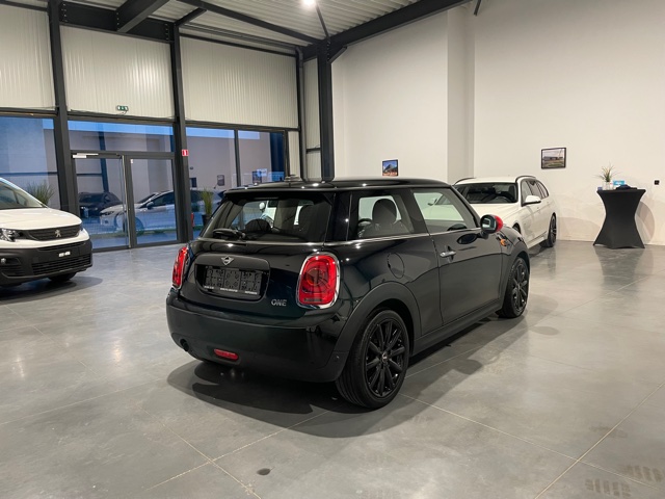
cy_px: 250
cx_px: 332
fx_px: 499
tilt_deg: -7.2
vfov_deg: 53.1
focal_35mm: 26
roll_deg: +2.2
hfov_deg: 67.3
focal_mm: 4.2
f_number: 1.6
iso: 125
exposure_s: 1/50
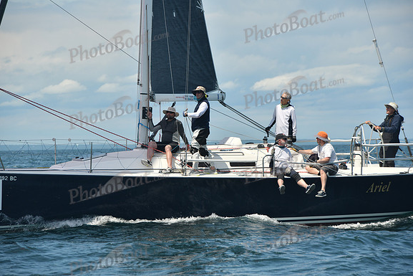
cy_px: 138
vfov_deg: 6.8
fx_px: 2306
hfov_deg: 10.2
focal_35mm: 201
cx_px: 207
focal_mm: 200
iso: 320
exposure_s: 1/640
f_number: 8
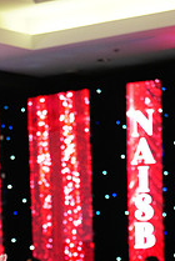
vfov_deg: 10.4
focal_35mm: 194
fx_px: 1410
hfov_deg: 7.1
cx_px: -3
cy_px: 342
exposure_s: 1/320
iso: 2500
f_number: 2.8
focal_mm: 70
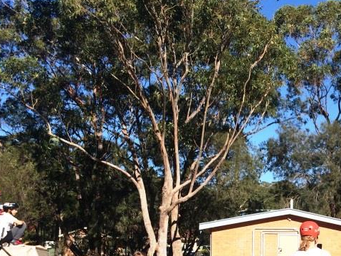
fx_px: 611
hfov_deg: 29.8
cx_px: 309
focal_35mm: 62
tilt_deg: +3.3
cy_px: 215
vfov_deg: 23.2
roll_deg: -0.4
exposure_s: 1/1953
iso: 32
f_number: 2.2
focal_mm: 4.15
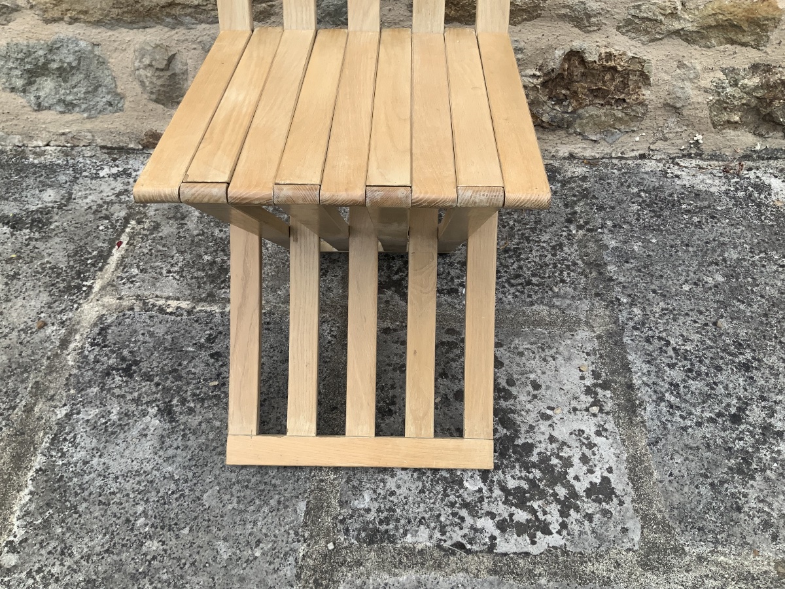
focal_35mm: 29
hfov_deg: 61.7
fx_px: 658
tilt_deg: -47.6
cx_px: 392
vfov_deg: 48.2
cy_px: 294
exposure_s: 1/469
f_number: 1.8
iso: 16
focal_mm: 3
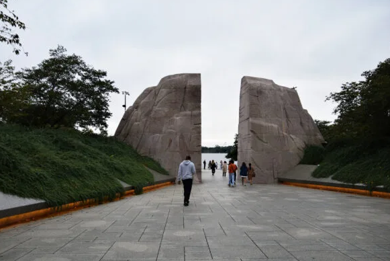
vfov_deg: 40.6
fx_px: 352
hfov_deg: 57.9
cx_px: 193
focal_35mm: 33
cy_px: 127
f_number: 5.6
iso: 400
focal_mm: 21
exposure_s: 1/125
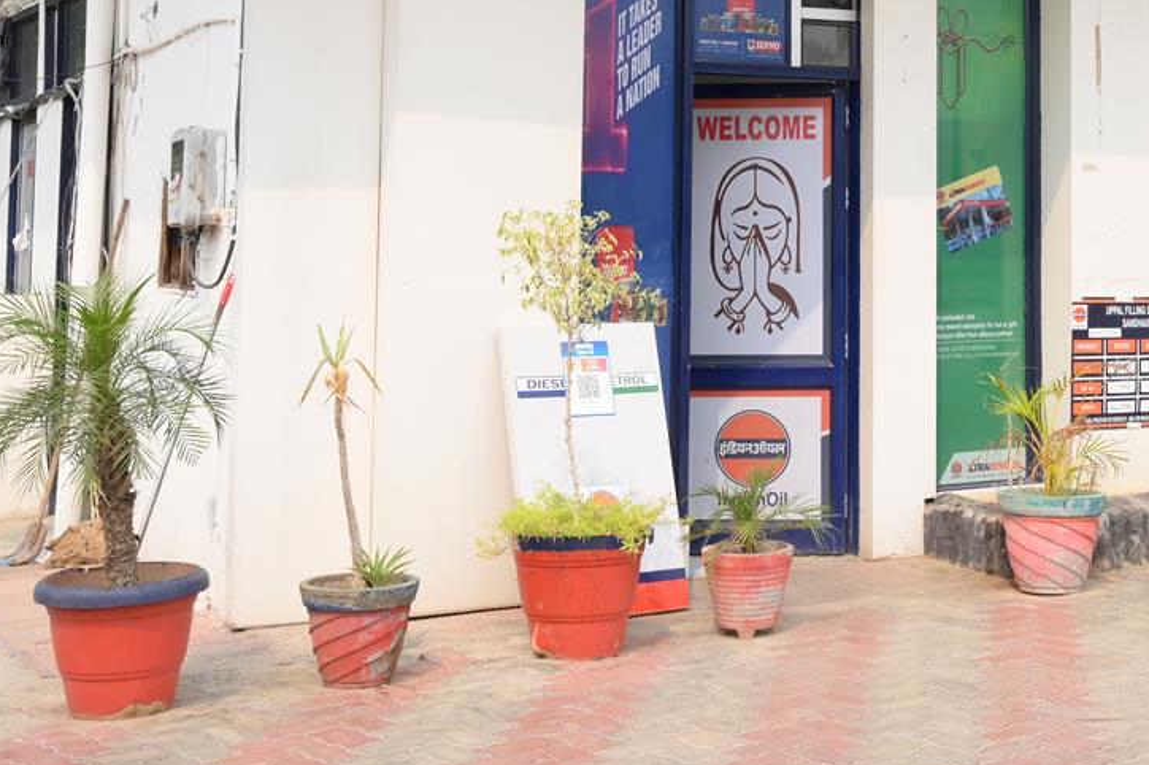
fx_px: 2109
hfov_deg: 29.4
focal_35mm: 66
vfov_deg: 20.1
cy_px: 41
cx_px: 993
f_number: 11
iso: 200
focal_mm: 29.5
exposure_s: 1/160
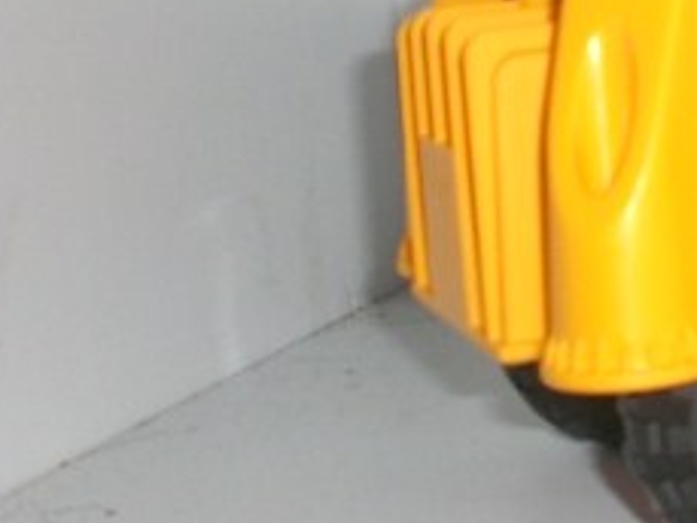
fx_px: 2135
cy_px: -36
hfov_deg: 17.3
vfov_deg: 13.7
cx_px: 928
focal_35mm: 106
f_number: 3.1
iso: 200
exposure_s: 1/60
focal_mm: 6.3
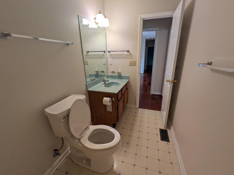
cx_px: 122
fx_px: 101
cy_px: 87
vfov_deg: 81.8
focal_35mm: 15
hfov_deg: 98.1
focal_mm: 1.83
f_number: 2.2
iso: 61
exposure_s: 1/120
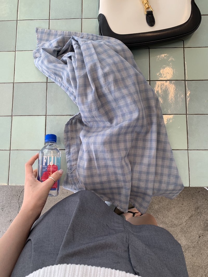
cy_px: 138
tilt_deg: -82.8
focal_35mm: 26
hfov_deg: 53.1
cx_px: 104
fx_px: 208
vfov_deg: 67.3
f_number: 1.8
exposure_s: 1/120
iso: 50
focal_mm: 4.25
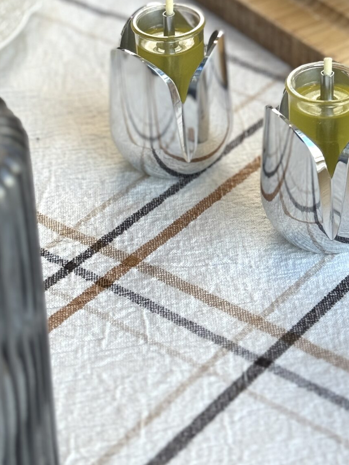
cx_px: 258
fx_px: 1452
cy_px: -32
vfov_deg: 17.6
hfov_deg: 13.7
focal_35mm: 108
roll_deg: +0.1
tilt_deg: -27.4
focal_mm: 6.76
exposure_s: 1/377
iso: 64
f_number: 1.78
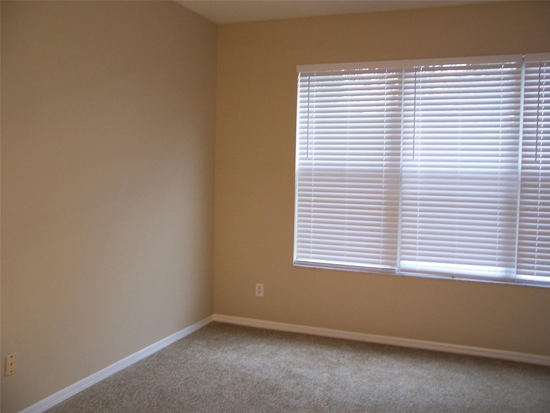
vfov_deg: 42.9
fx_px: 524
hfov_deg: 55.4
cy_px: 206
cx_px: 275
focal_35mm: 33
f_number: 3.4
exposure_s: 1/30
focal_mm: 5.5
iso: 80
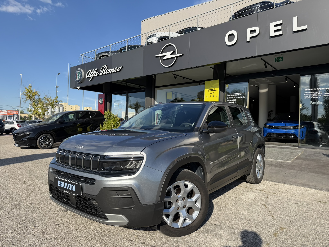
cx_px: 164
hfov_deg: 71.6
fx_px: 228
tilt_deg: +0.6
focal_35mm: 24
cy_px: 124
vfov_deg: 56.8
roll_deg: -2.0
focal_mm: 6.76
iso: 80
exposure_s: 1/3759
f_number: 1.78
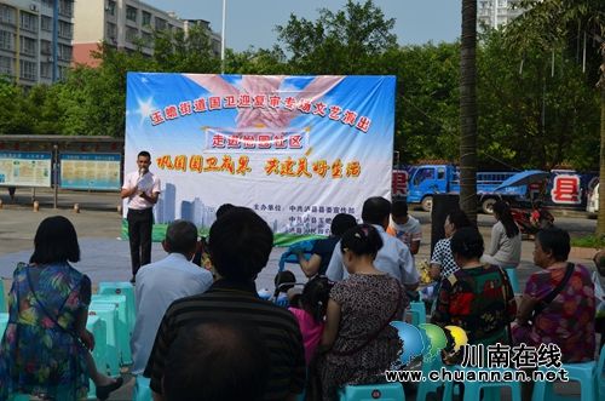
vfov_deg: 30.7
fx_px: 729
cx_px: 302
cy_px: 200
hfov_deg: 45.0
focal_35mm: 44
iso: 100
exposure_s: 1/250
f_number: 8
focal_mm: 29
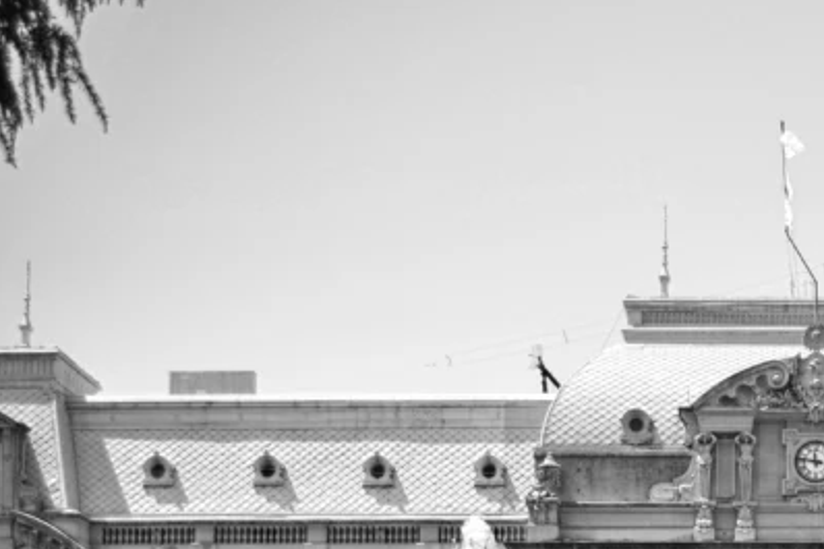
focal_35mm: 85
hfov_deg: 22.8
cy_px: 681
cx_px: 867
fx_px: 1945
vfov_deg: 15.4
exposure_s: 1/1000
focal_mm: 22
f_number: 4
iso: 110
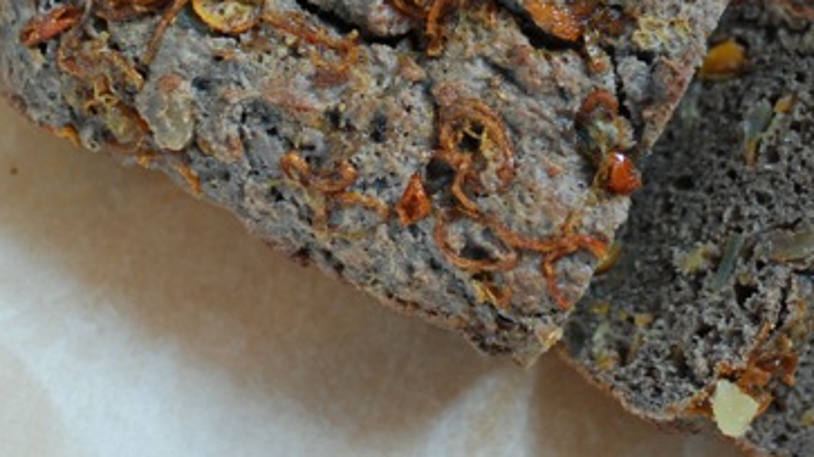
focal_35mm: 130
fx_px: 2805
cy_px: 86
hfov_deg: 16.5
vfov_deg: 9.3
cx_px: 466
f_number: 2
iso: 800
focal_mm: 50
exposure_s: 1/50
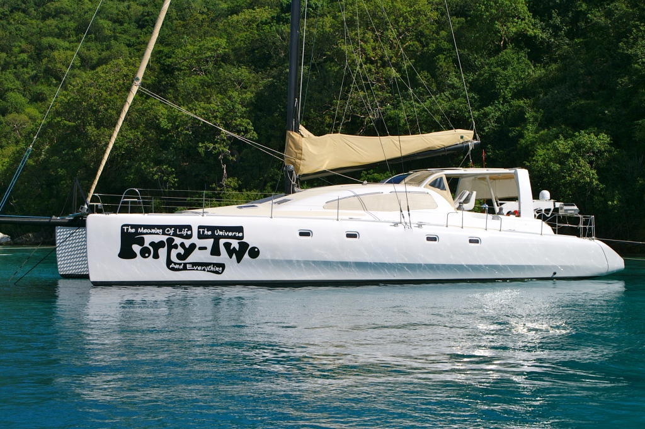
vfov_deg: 18.2
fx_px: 1343
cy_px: 214
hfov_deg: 27.0
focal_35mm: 75
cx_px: 322
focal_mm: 50
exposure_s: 1/160
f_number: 13
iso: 100
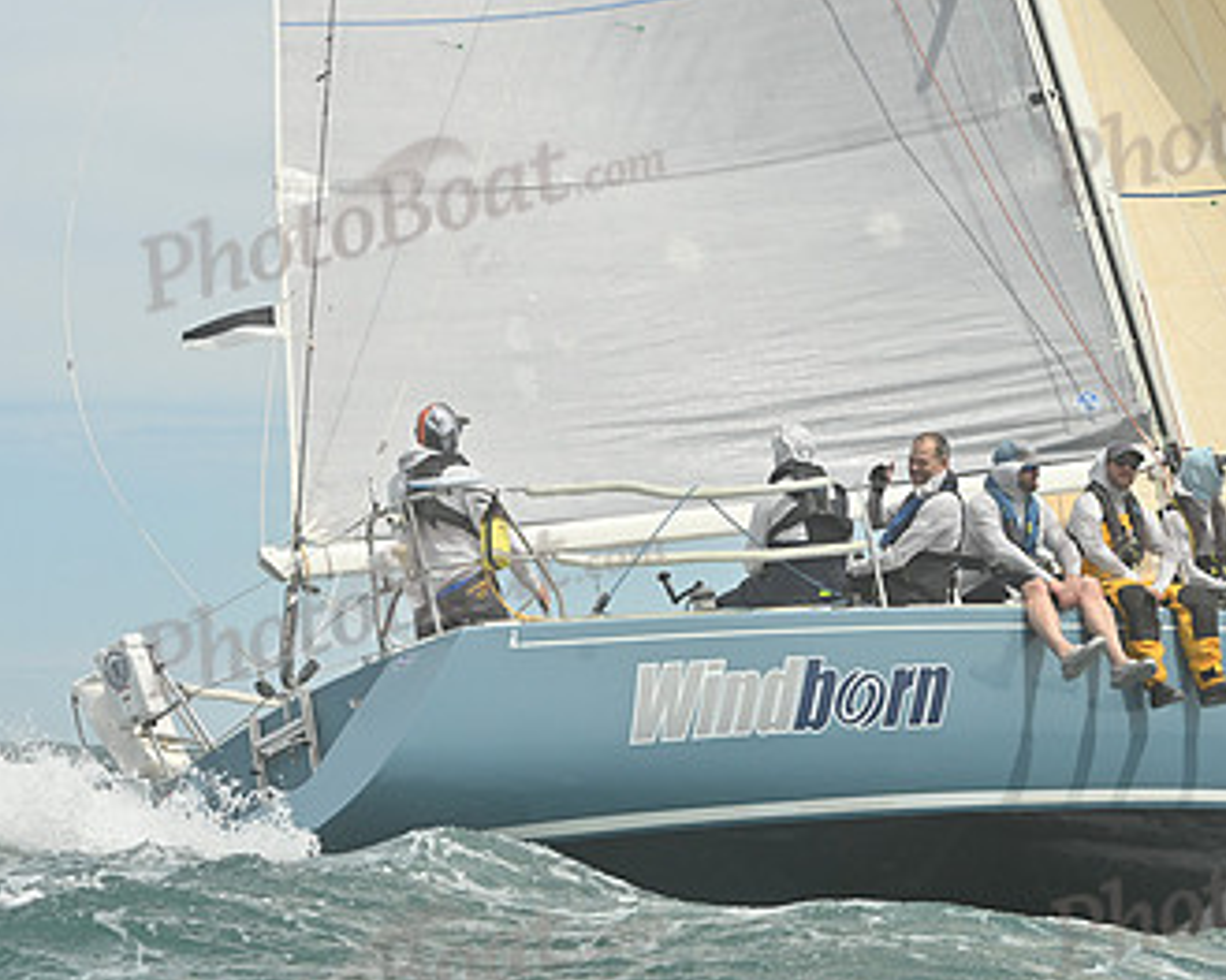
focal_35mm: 116
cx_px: 861
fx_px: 4208
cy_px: 356
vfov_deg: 13.3
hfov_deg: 16.5
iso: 320
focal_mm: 70
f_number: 10
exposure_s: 1/1250
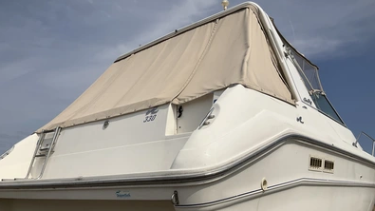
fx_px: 318
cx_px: 188
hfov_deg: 61.0
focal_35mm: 32
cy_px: 118
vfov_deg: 36.6
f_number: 1.8
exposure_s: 1/6536
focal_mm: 3
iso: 25
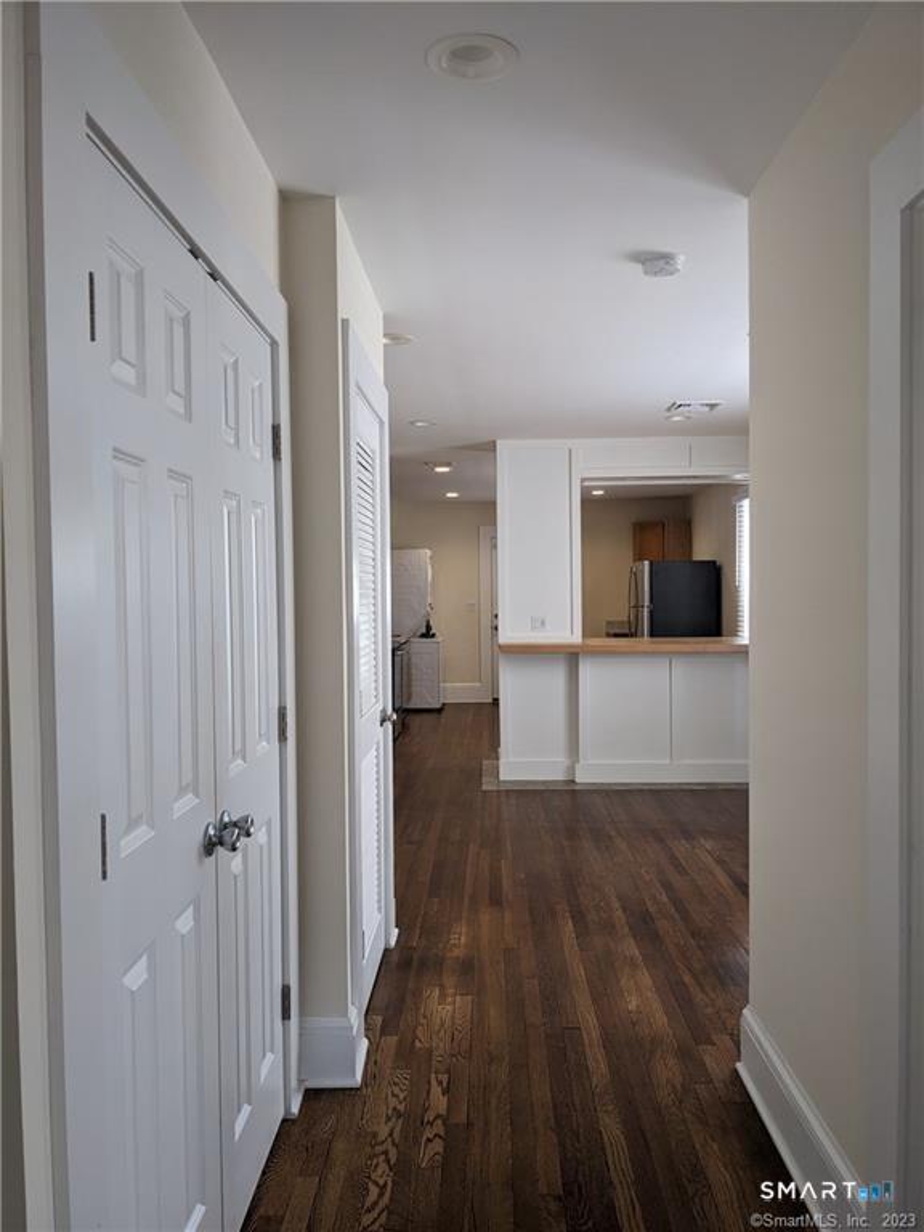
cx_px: 462
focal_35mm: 27
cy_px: 616
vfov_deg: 65.3
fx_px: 961
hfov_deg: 51.4
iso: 57
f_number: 1.73
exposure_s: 1/40.8
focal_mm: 4.38
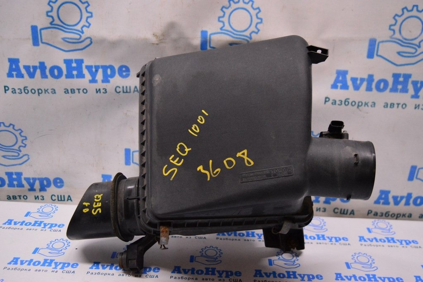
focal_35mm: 36
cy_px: 141
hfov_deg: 53.2
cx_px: 212
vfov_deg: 36.8
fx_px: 423
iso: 3200
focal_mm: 24
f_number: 4
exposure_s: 1/400
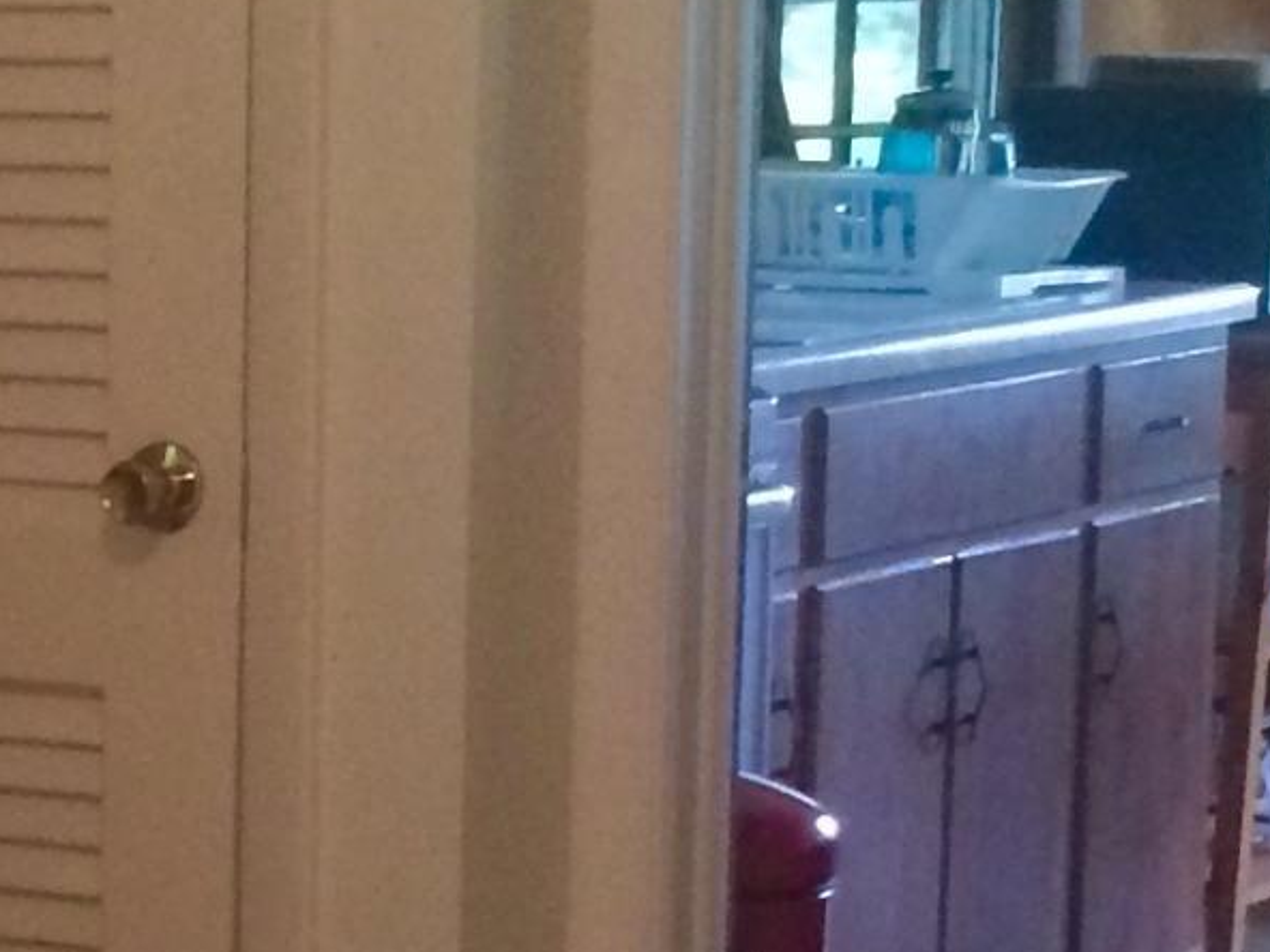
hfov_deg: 13.0
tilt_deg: -7.9
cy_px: 772
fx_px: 5393
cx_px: -393
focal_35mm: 147
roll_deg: +0.7
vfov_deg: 10.1
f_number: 2.2
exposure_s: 1/30
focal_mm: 4.15
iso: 250
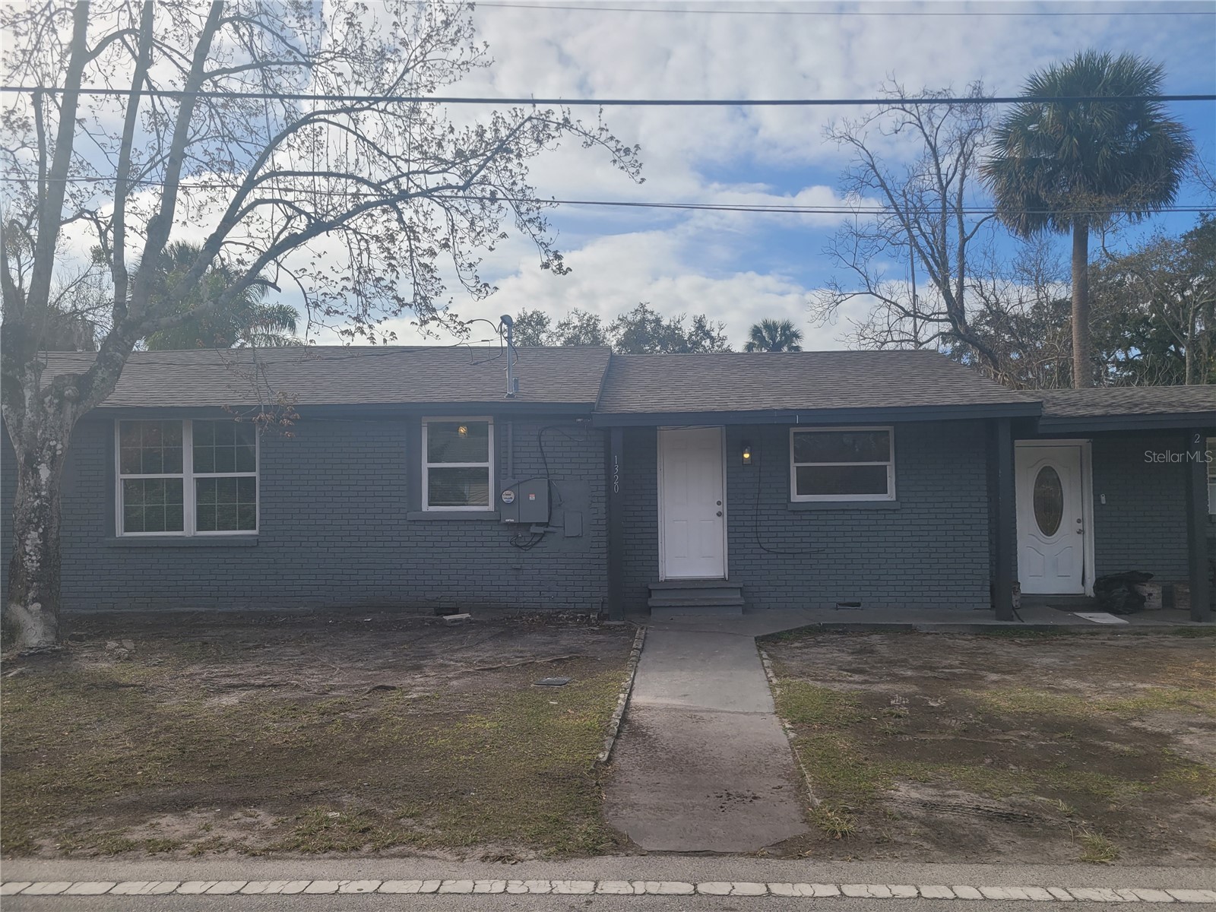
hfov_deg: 67.3
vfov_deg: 53.1
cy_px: 456
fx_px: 913
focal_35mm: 26
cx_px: 608
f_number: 1.8
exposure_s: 1/3727
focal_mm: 5.4
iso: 40
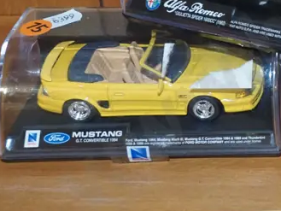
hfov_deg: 16.1
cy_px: -66
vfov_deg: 12.8
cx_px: 419
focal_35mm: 112
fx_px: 910
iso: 2500
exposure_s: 1/60
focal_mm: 18
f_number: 5.6
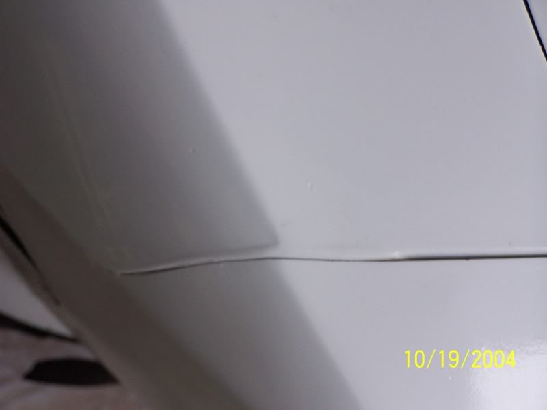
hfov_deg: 14.2
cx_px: 274
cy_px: 205
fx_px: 2196
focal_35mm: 139
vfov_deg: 10.7
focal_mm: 23.1
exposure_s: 1/45
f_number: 3.2
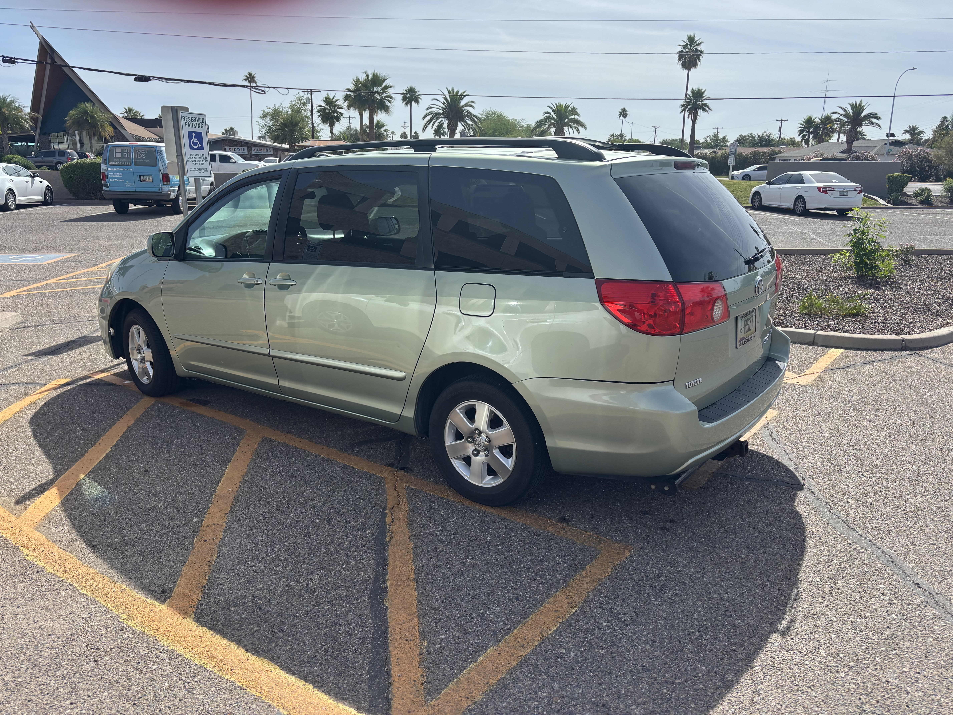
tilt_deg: -16.1
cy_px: 358
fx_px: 716
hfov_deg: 67.3
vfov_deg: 53.1
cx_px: 476
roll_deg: -1.6
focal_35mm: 26
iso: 50
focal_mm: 5.96
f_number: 1.6
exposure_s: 1/2288
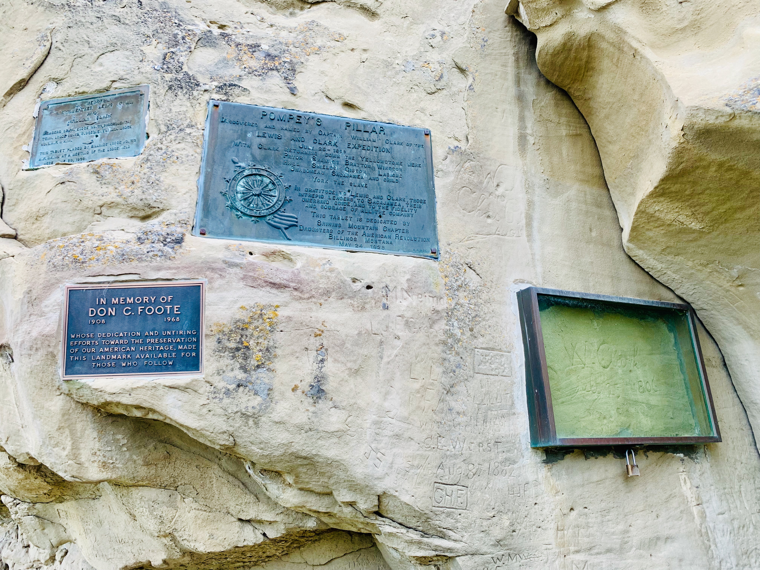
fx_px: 571
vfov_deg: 53.1
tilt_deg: +22.9
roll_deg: +0.9
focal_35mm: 26
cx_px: 380
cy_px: 285
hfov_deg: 67.3
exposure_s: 1/340
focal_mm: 4.25
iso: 25
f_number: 1.8
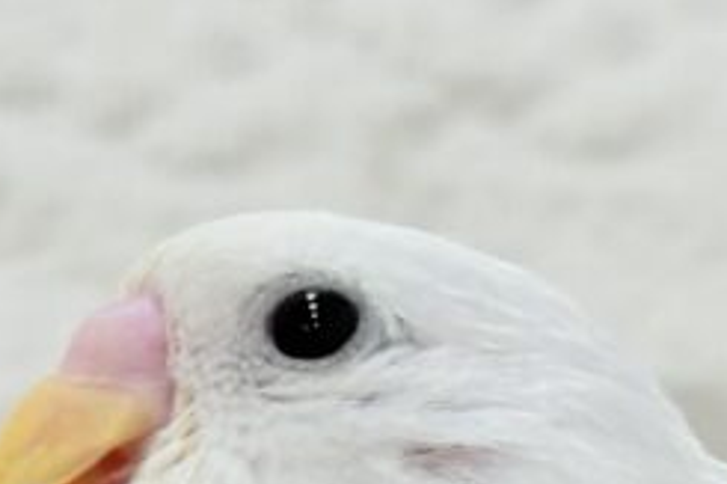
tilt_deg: -3.3
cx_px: 404
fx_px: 5348
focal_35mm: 265
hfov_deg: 7.8
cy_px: 1226
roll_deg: +1.1
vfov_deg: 5.0
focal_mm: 5.96
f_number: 1.6
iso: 64
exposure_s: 1/100
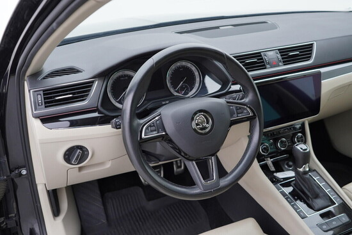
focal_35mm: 36
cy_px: 118
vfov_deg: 36.9
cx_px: 176
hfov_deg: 53.1
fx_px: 352
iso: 125
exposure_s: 1/40
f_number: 2.8
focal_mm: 24
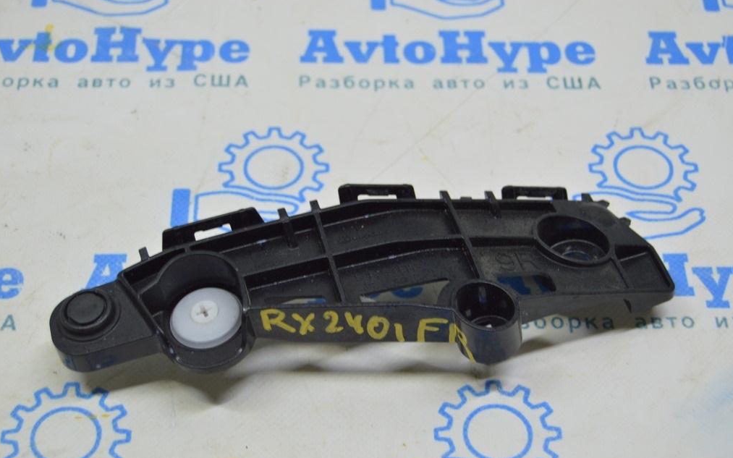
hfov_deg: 29.0
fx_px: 1418
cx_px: 368
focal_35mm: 71
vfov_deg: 18.3
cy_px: 228
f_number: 5.6
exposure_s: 1/25
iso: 400
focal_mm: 46
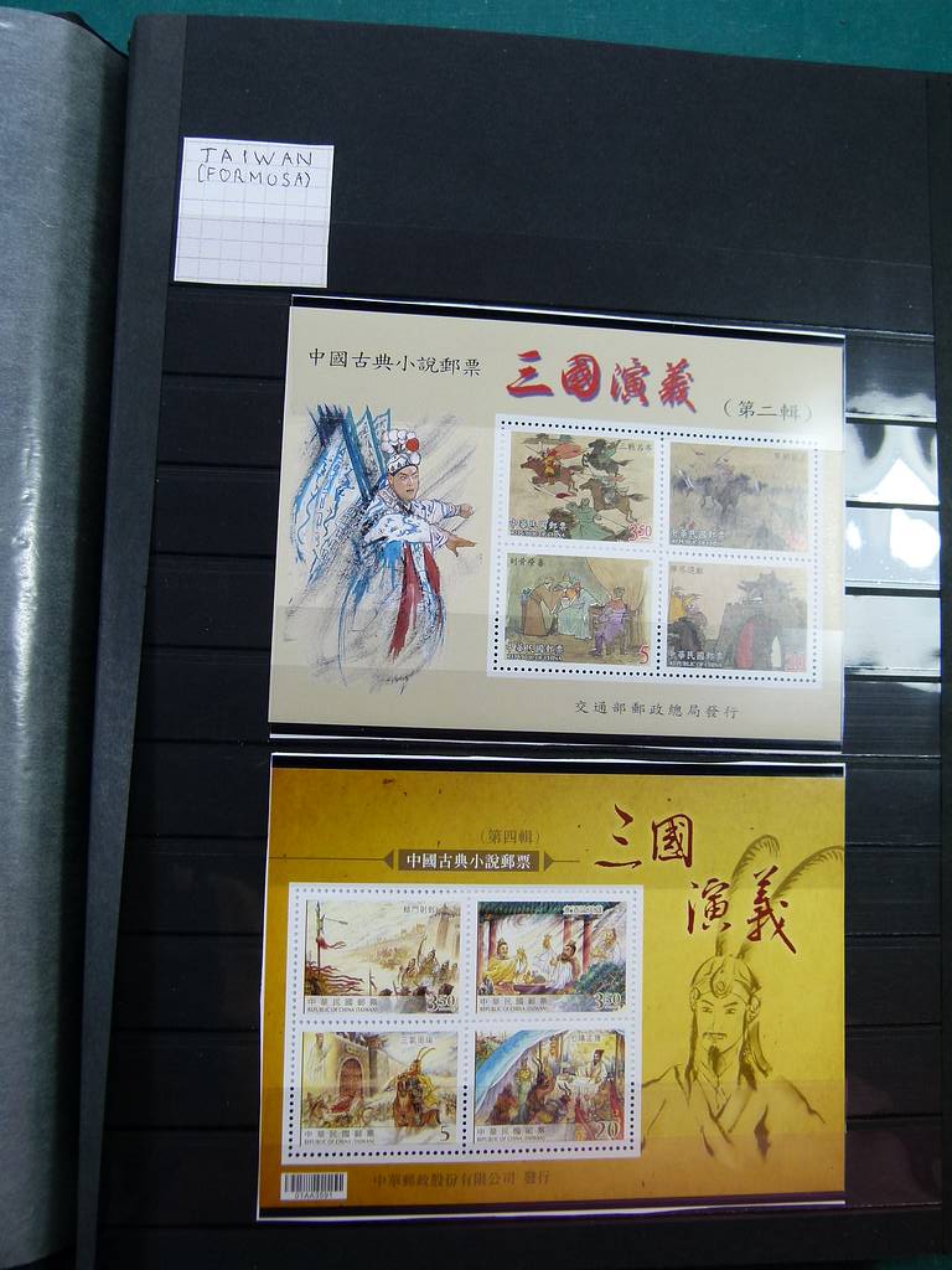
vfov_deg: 56.8
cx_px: 476
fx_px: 1173
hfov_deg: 44.2
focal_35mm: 32
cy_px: 635
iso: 100
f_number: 3.2
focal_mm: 5.8
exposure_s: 1/100
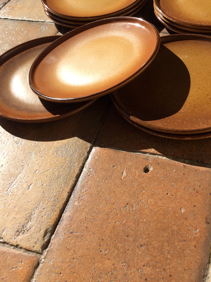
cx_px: 126
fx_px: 350
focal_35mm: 43
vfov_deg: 43.5
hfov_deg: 33.4
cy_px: 102
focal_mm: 3.3
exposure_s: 1/1362
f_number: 2.4
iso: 32
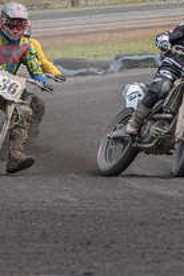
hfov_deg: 1.6
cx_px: 194
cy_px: 109
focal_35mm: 847
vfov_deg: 2.4
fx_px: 6493
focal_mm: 230
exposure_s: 1/320
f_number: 7.1
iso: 200
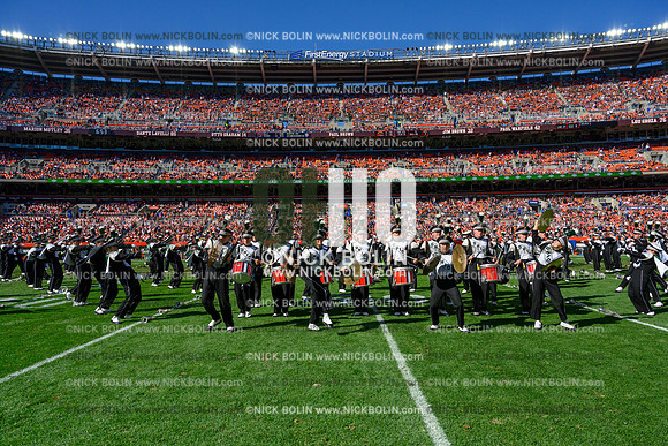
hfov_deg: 73.7
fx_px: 445
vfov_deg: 53.2
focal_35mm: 24
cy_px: 223
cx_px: 334
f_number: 8
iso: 1000
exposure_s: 1/4000
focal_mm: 24
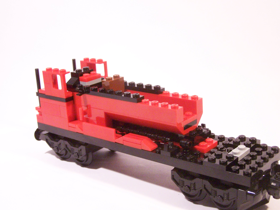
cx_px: 166
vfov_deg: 28.0
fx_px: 421
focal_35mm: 52
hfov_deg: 36.7
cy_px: 124
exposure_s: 1/30
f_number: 3.2
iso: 400
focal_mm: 7.1
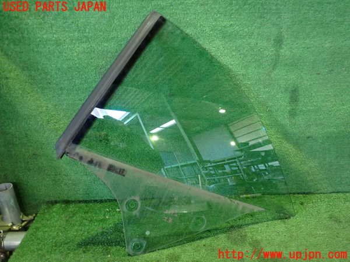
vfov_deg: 46.8
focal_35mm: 30
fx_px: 303
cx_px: 175
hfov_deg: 60.0
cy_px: 131
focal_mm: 5.4
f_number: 2.3
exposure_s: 1/30
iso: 640
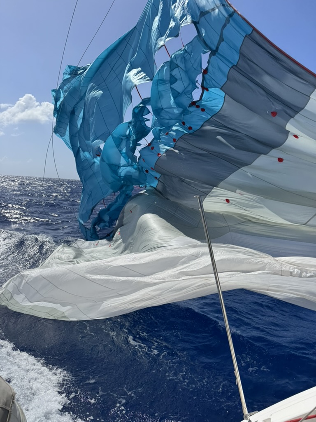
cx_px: 158
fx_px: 292
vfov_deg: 71.6
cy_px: 211
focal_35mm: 24
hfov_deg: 56.8
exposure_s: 1/10417
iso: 80
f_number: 1.78
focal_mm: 6.76
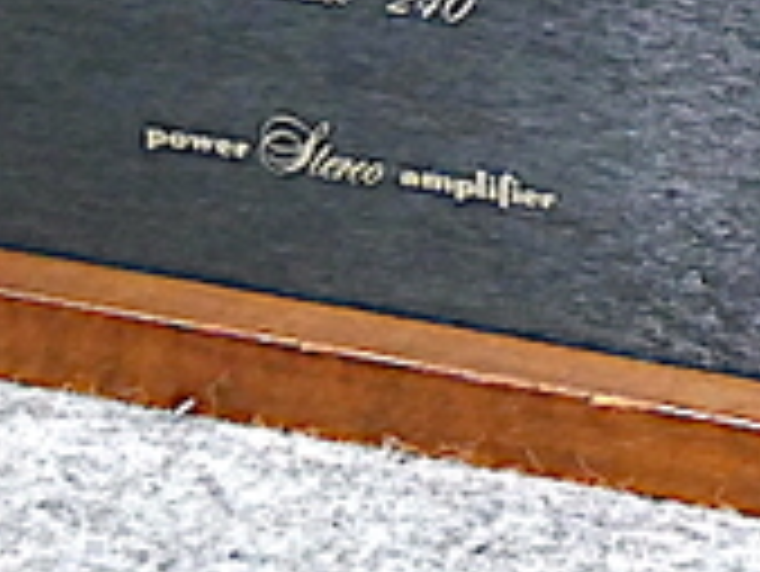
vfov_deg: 1.9
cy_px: -405
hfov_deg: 2.6
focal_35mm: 765
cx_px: 850
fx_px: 16808
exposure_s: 1/6
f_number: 5.3
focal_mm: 24.2
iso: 200
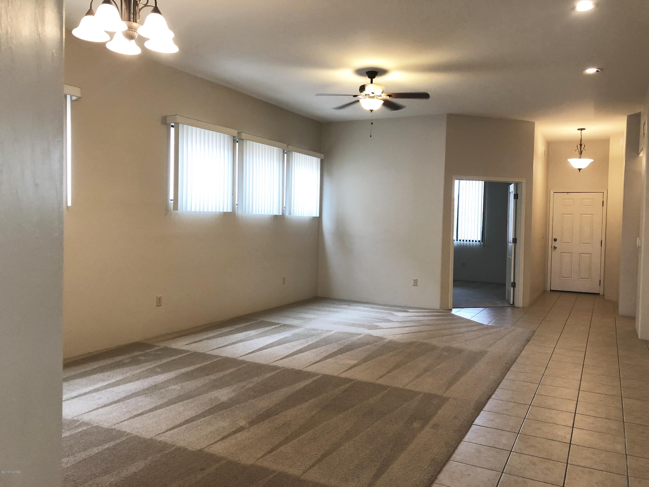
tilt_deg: -1.4
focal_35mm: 28
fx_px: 525
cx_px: 324
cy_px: 244
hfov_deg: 63.4
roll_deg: -0.4
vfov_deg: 49.7
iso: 40
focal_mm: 4
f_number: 1.8
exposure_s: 1/15
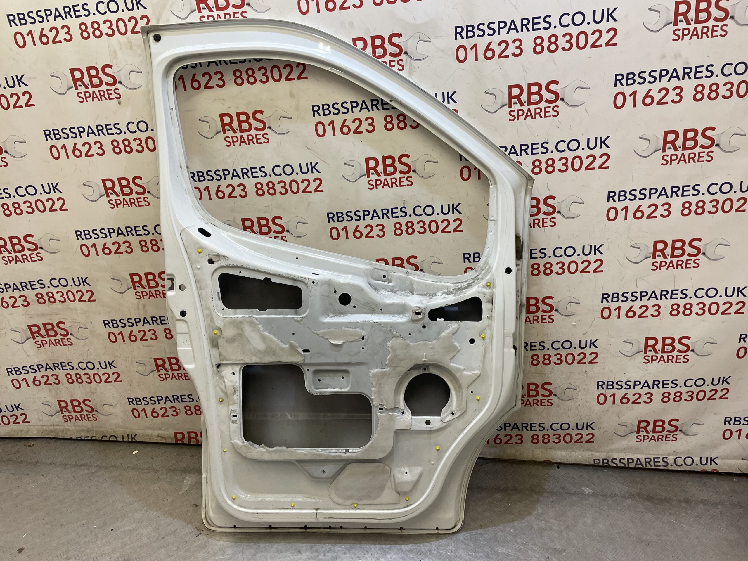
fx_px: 562
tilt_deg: -24.2
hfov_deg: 67.3
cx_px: 374
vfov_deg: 53.1
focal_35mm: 26
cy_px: 280
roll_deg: +0.7
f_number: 1.6
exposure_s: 1/100
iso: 100
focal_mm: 4.2
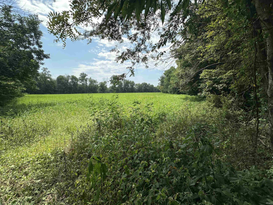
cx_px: 136
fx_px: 110
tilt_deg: -5.7
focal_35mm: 14
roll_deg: +0.2
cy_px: 102
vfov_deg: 85.7
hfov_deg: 102.1
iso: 50
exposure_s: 1/1490
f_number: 2.2
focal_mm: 2.22
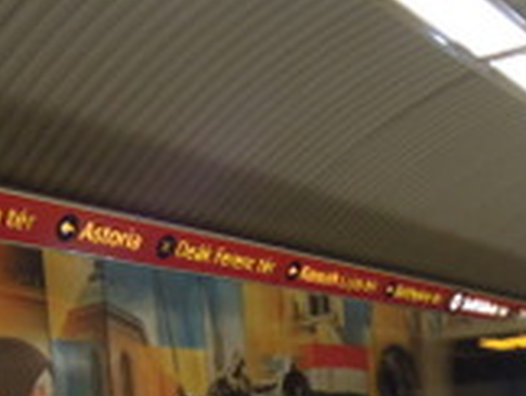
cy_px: 532
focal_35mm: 71
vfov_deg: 19.0
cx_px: 351
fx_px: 1080
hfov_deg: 27.2
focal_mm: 4.3
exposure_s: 1/15
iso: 400
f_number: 2.8
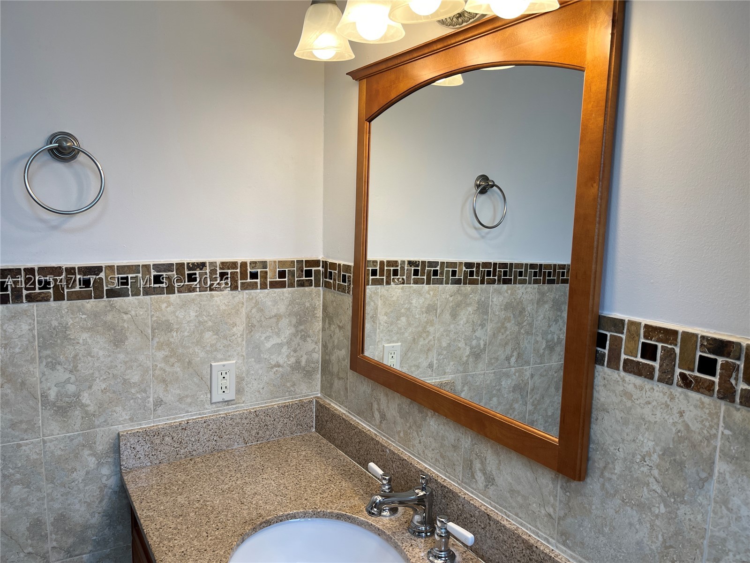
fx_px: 563
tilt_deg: -5.8
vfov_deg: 53.1
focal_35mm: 26
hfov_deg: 67.3
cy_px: 282
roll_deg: -1.1
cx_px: 375
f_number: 1.6
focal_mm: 5.1
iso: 32
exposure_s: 1/142
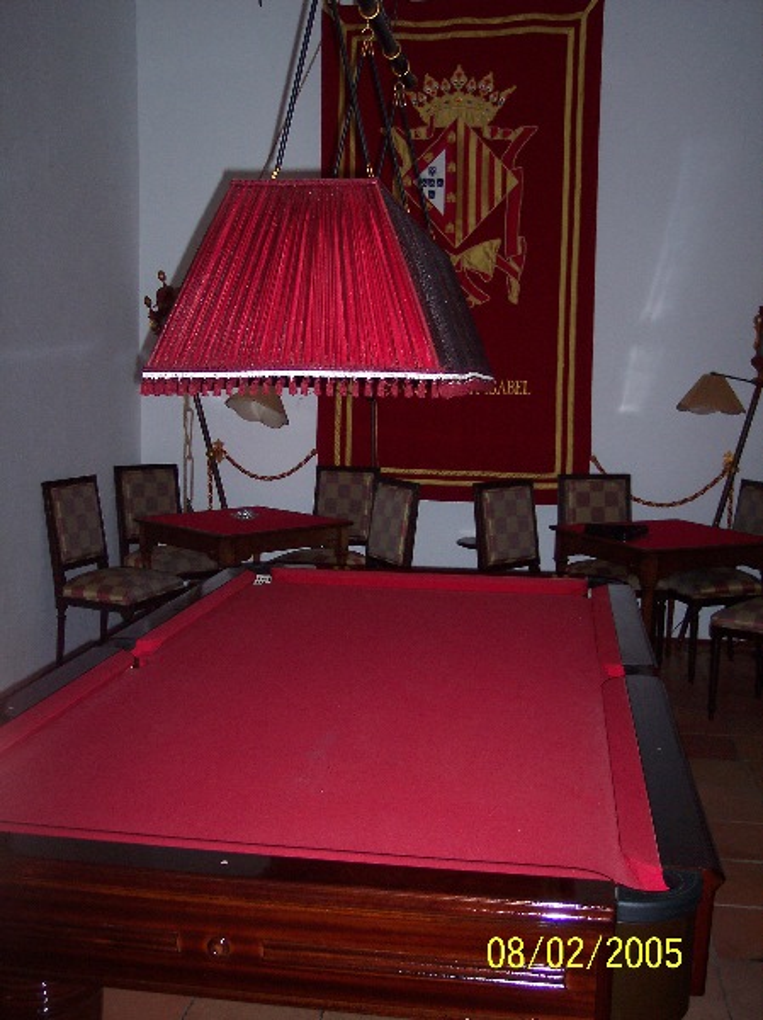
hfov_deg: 37.7
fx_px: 1118
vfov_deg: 49.0
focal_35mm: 38
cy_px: 510
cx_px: 382
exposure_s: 1/30
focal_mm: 8
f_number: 2.8
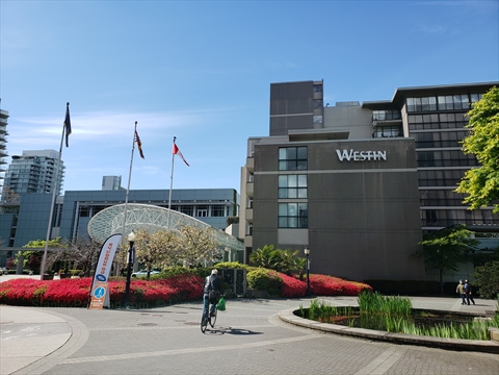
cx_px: 250
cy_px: 188
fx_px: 375
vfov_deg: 53.1
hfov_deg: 67.3
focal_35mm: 26
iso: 50
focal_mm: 4.3
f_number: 2.4
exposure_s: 1/1120
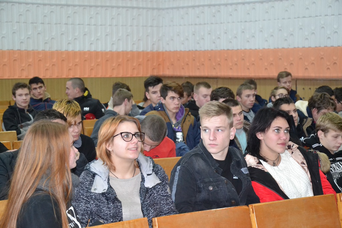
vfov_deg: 13.8
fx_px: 941
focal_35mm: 99
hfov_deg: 20.6
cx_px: 171
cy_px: 114
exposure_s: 1/60
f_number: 5.3
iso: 3200
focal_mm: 66
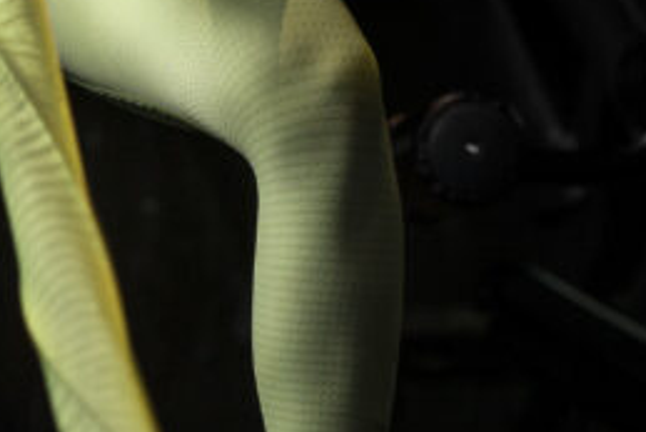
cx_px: 589
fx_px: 8043
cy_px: -131
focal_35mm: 448
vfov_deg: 3.1
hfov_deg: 4.6
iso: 200
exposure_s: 1/160
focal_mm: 83
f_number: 4.5
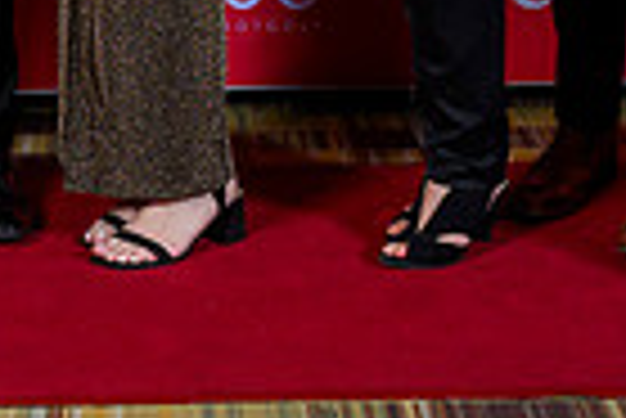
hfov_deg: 14.2
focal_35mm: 144
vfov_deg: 9.0
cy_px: -389
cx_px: 203
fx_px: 2507
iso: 250
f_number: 7.1
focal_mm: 34.5
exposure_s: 1/160
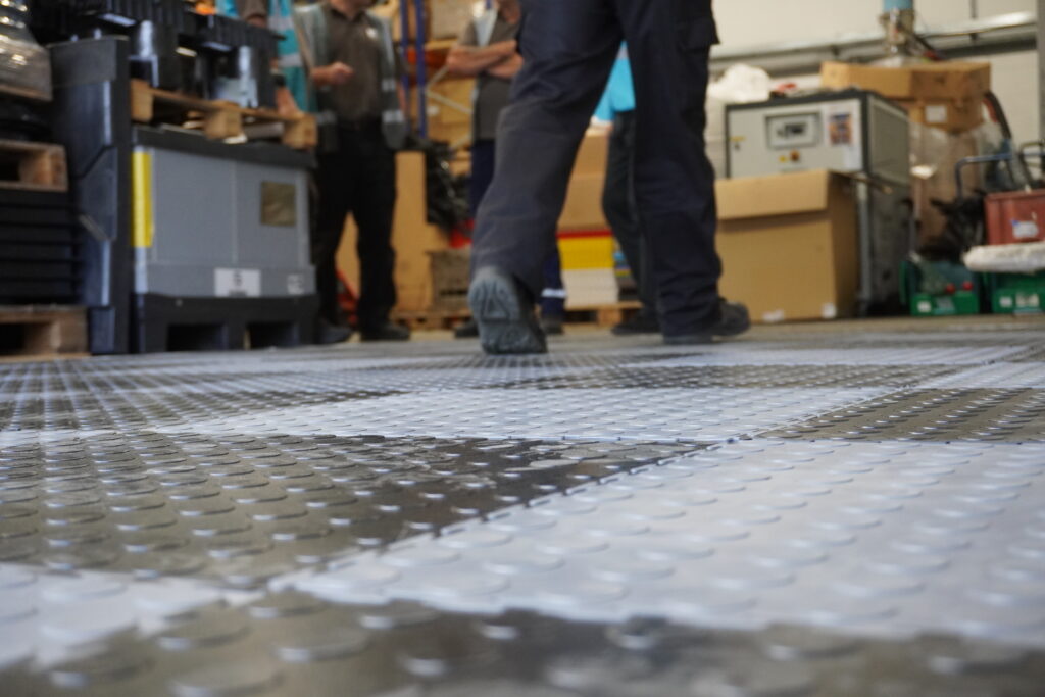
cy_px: 348
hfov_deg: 40.0
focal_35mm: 50
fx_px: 1437
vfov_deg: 27.3
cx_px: 522
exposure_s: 1/160
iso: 1600
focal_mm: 33
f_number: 5
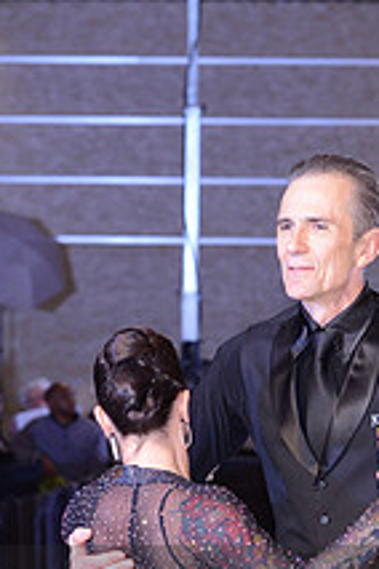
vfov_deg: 8.8
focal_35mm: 231
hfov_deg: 5.9
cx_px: 292
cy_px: 636
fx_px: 3648
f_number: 5.6
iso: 1600
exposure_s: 1/250
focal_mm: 85
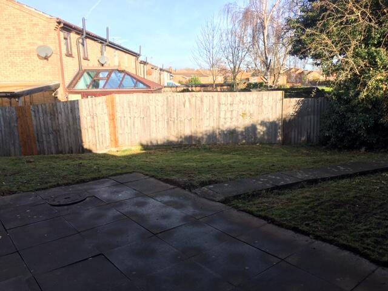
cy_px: 146
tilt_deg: -10.8
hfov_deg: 61.7
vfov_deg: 48.2
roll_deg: +1.5
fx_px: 325
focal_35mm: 29
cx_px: 194
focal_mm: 4.15
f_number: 2.2
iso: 25
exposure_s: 1/364
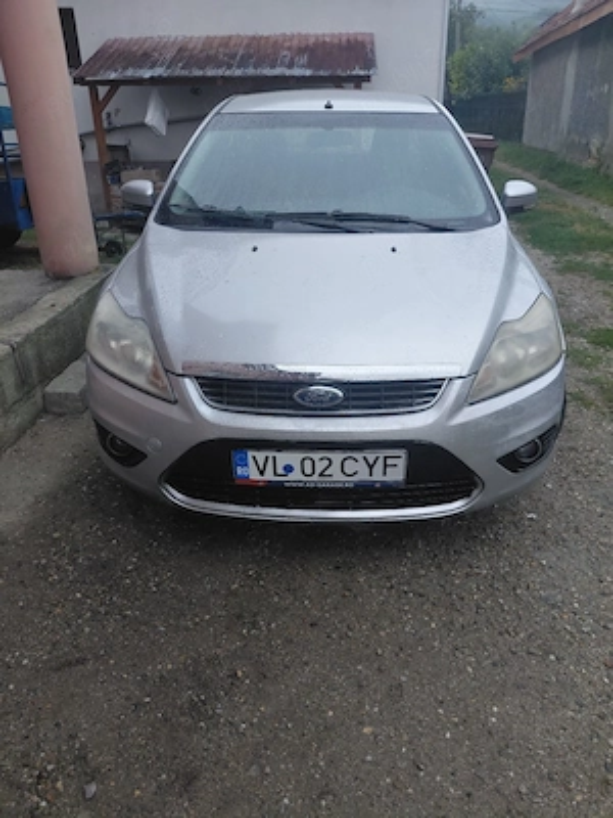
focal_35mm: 25
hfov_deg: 54.9
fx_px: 590
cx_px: 306
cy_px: 409
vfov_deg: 69.4
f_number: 1.8
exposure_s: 1/115
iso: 50
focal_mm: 4.69
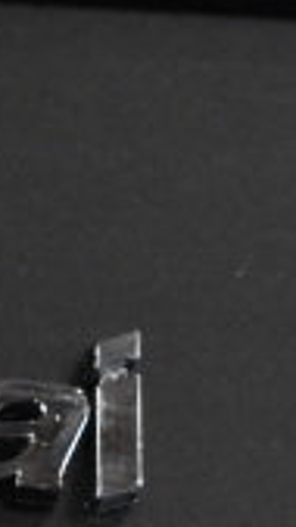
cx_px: -418
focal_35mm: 313
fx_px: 4368
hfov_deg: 3.8
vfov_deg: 6.9
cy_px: 413
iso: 6400
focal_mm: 55
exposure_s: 1/160
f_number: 6.3
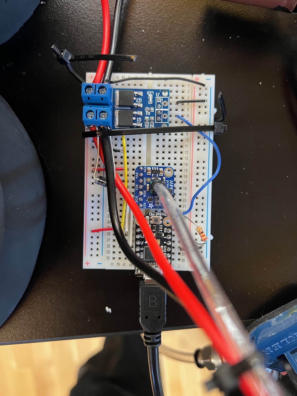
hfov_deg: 53.1
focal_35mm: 26
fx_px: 297
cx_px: 148
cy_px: 198
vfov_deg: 67.3
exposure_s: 1/59
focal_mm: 5.7
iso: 500
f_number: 1.5
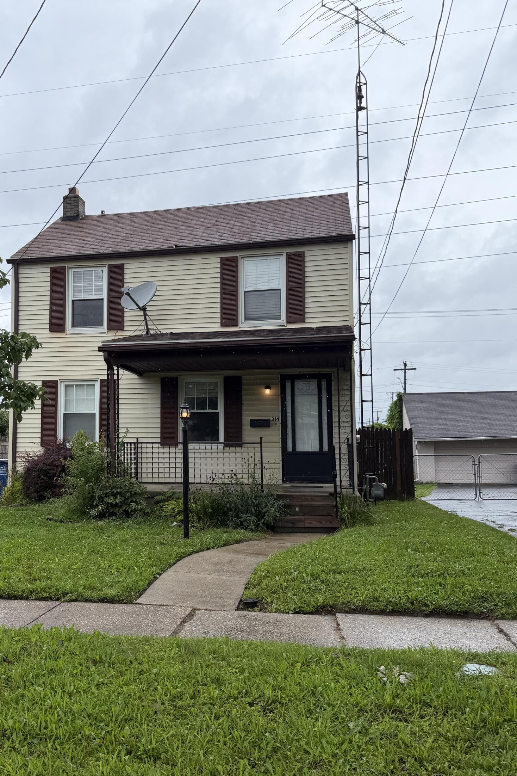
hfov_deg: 38.1
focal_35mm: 34
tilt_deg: +3.7
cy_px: 394
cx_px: 146
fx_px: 732
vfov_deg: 55.8
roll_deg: -0.2
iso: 80
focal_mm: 6.76
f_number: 1.78
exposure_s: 1/3021
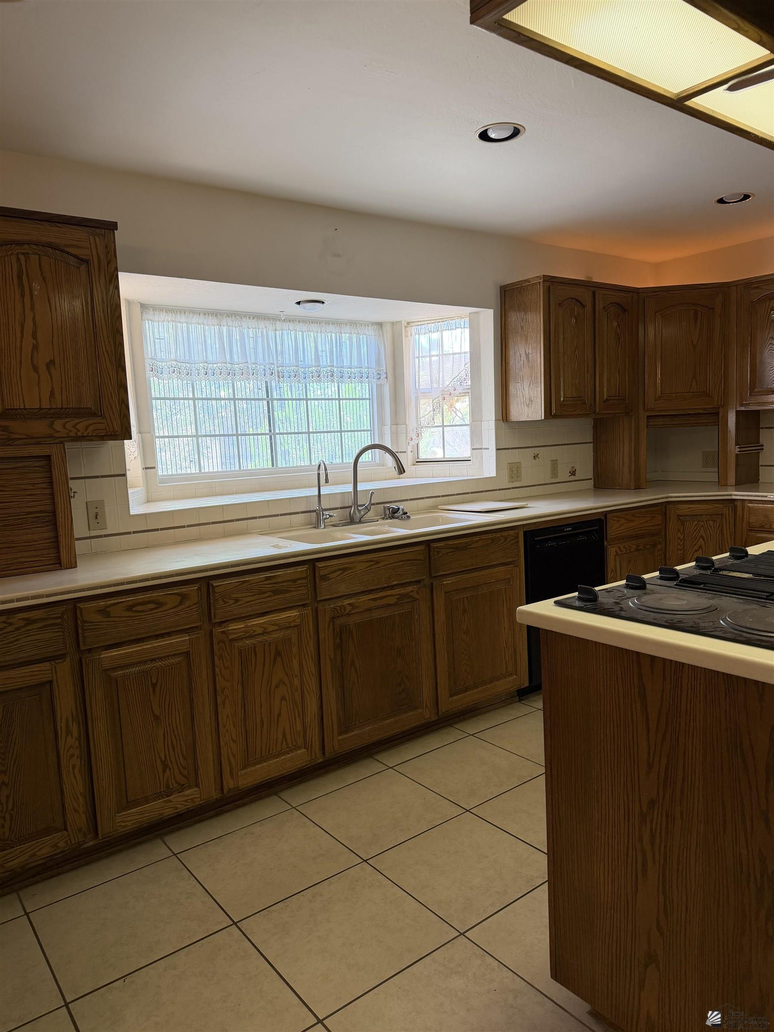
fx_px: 716
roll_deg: +2.5
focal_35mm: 24
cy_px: 516
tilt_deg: -6.8
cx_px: 387
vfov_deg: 71.6
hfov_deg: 56.8
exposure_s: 1/60
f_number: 1.78
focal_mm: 6.76
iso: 125
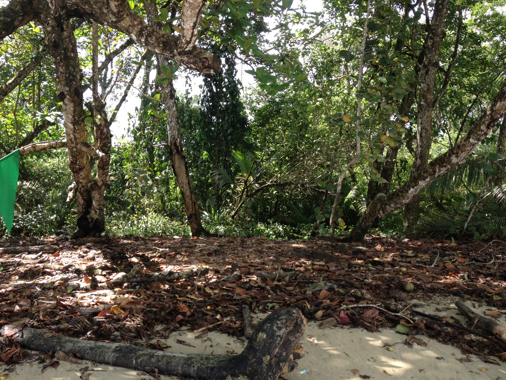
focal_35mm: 35
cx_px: 253
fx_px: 512
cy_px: 190
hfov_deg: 52.6
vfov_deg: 40.7
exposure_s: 1/224
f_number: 2.4
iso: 50
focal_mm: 4.28
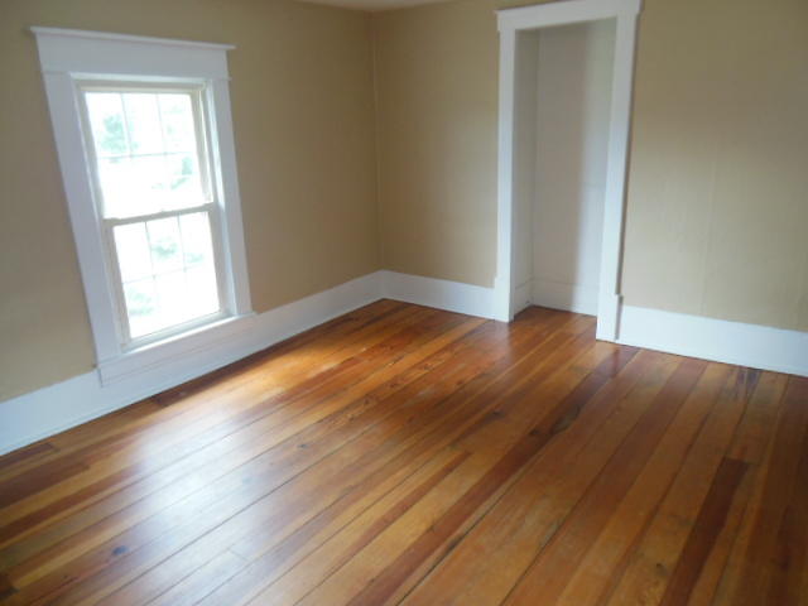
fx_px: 584
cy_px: 303
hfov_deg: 69.4
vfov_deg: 54.9
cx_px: 404
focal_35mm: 25
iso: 250
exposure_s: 1/30
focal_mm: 4.5
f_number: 3.2
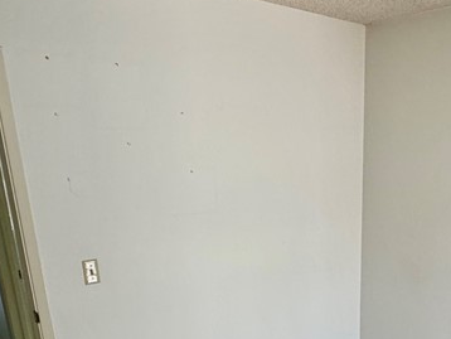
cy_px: 324
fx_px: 521
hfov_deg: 45.3
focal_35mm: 40
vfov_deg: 33.5
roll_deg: -0.1
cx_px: 333
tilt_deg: -19.6
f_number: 2.2
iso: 320
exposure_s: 1/78
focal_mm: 2.22
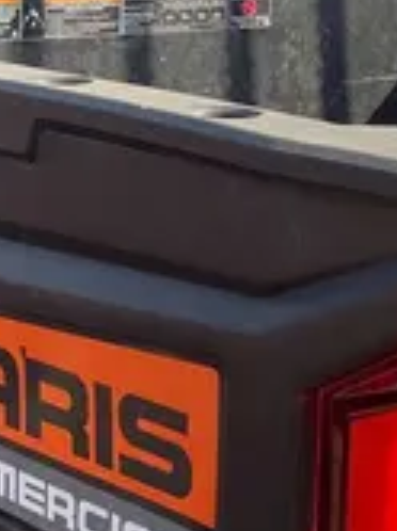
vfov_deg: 17.1
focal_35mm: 115
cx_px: -144
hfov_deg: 12.4
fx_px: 1763
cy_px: 165
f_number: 1.8
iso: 32
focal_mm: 4.25
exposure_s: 1/465
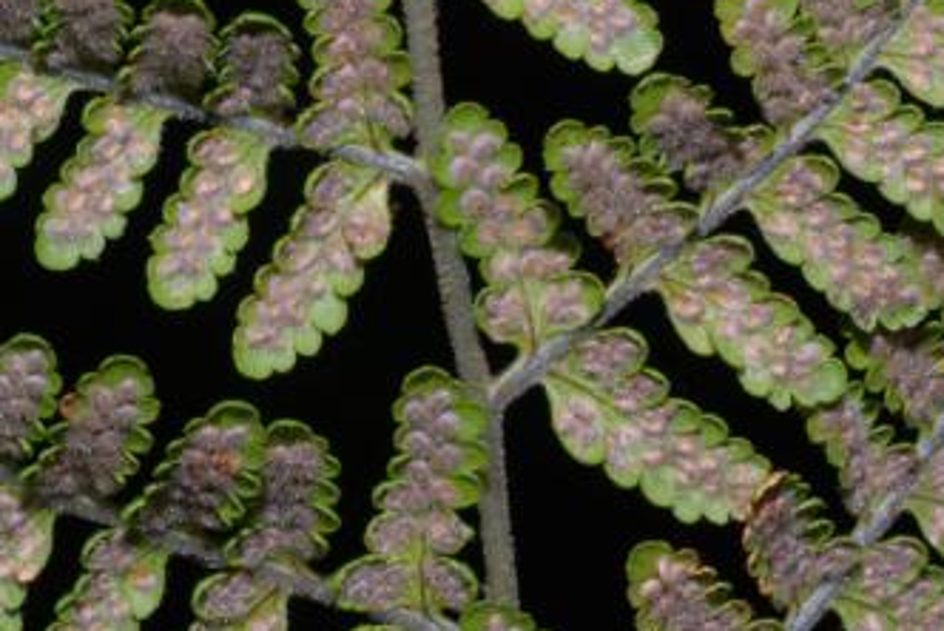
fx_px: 4986
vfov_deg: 7.2
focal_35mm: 190
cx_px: 466
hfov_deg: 10.8
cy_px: 352
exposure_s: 1/60
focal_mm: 70
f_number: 22
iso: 200
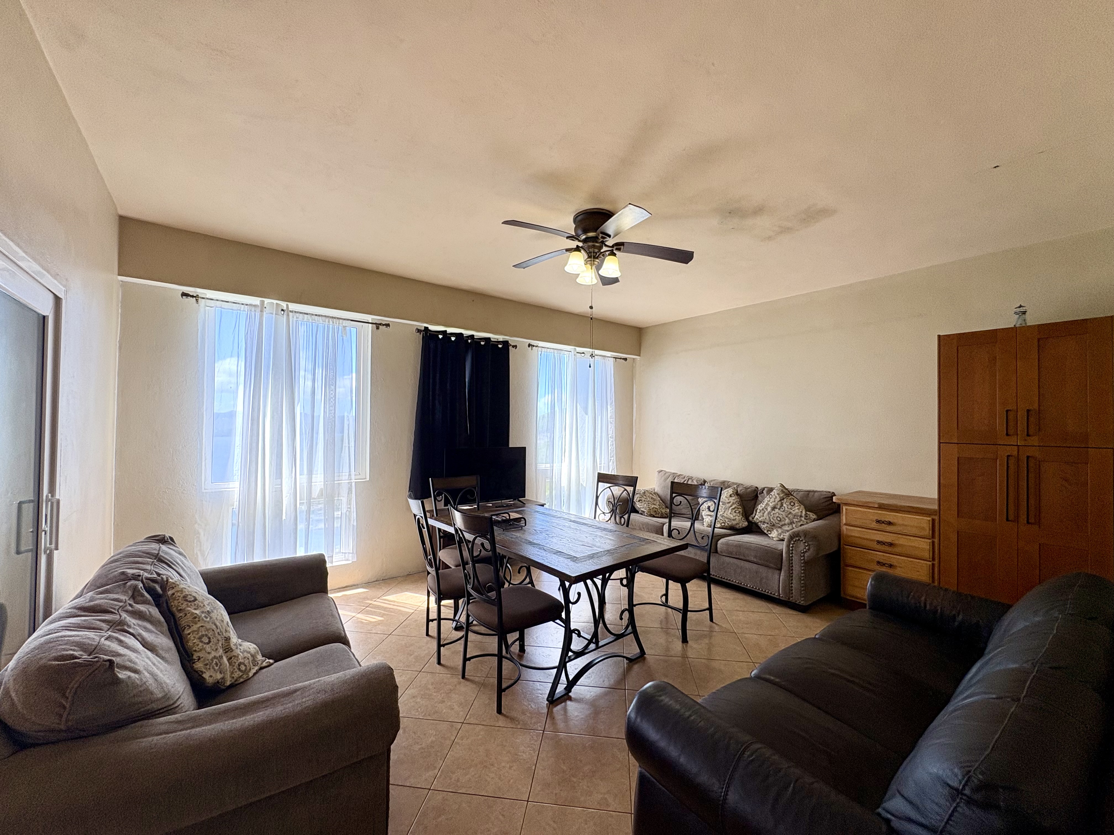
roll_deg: +0.1
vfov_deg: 85.7
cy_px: 418
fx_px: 451
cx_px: 557
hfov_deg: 102.1
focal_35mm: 14
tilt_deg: +1.1
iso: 50
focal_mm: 2.22
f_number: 2.2
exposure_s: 1/99
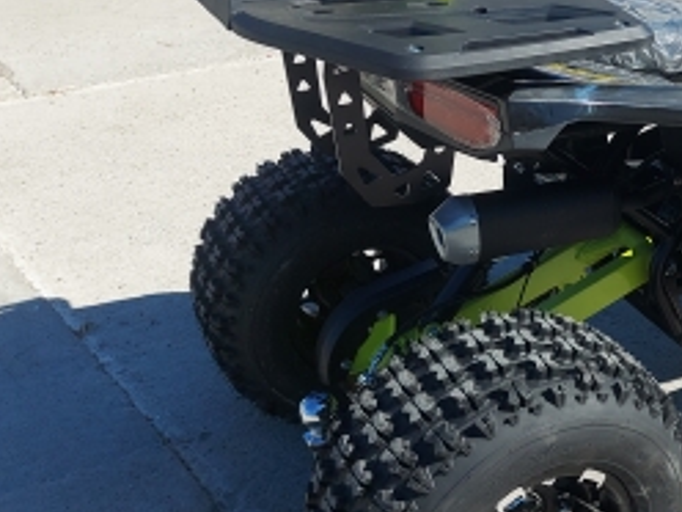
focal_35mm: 56
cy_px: 165
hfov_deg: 31.6
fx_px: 1103
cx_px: 688
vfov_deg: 25.9
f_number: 1.8
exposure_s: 1/1368
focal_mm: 5.23
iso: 40
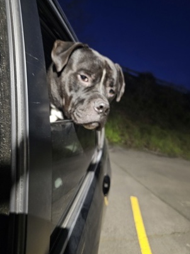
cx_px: 94
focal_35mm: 24
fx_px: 176
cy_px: 123
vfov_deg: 71.6
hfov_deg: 56.8
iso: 1000
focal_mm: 6.3
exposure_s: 1/24
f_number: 1.7
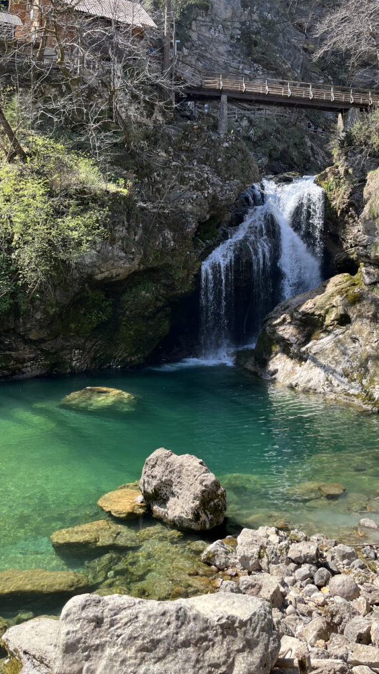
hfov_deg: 40.1
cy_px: 342
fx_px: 518
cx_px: 213
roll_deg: -0.1
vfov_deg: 66.1
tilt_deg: -6.4
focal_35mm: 29
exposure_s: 1/891
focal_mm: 5.1
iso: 50
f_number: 1.6
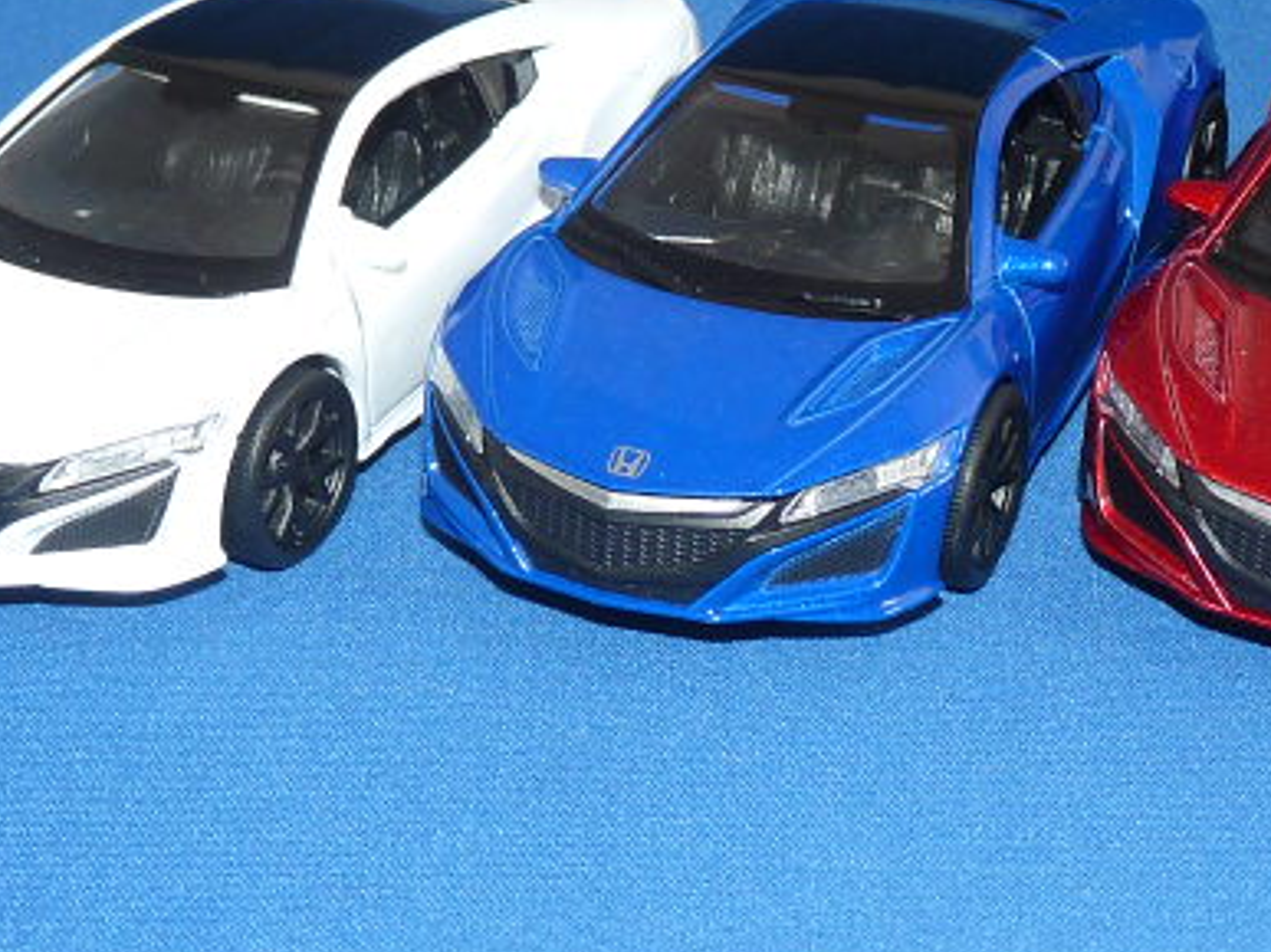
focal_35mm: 86
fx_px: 3157
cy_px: 266
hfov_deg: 22.7
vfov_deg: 17.1
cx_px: 775
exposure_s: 1/30
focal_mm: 5.4
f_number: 3
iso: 100
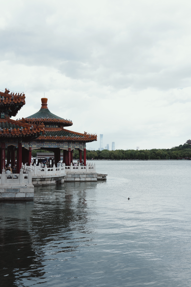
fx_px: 343
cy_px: 144
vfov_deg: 45.5
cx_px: 96
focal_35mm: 43
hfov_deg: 31.2
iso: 200
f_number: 11
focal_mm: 43
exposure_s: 1/125
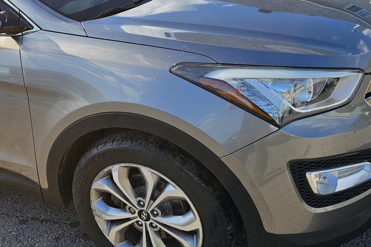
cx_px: 79
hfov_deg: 41.8
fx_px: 464
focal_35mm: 45
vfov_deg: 29.8
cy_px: 103
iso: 10
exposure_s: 1/437
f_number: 1.7
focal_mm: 6.3
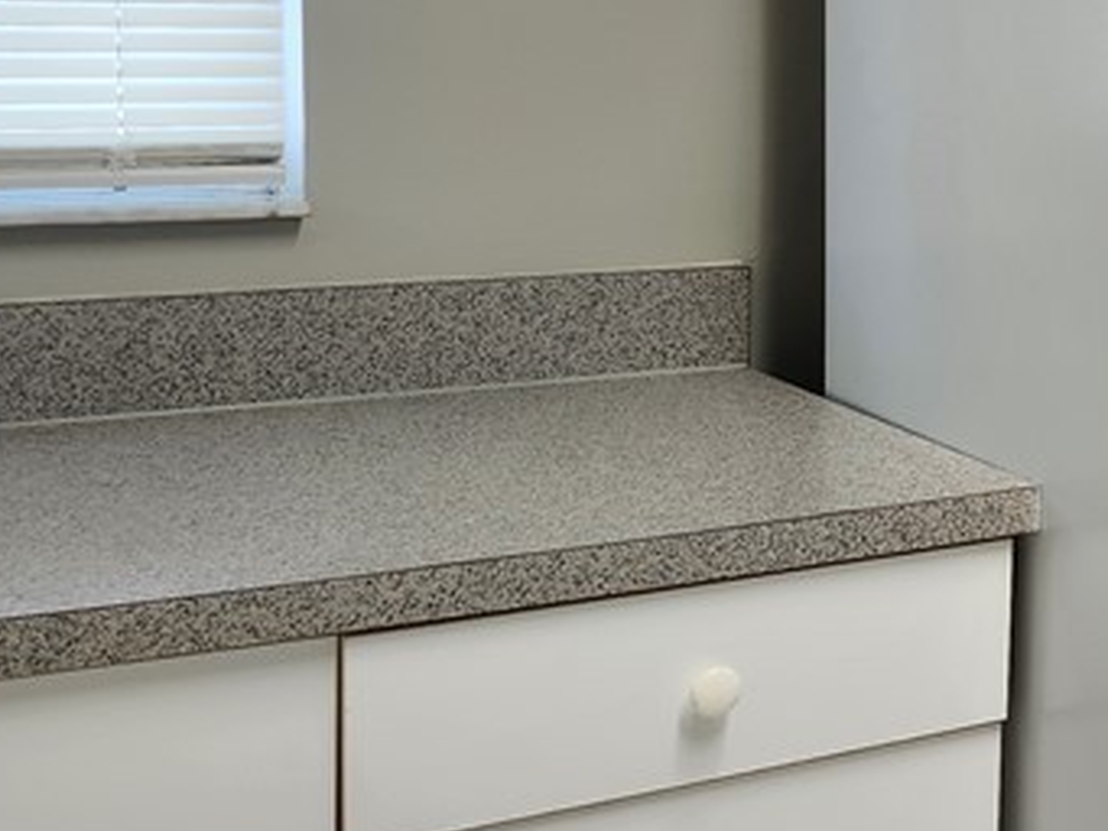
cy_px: 195
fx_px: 2209
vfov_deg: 21.1
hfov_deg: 24.0
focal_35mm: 69
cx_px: 1514
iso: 125
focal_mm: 5.54
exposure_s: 1/120
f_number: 1.8
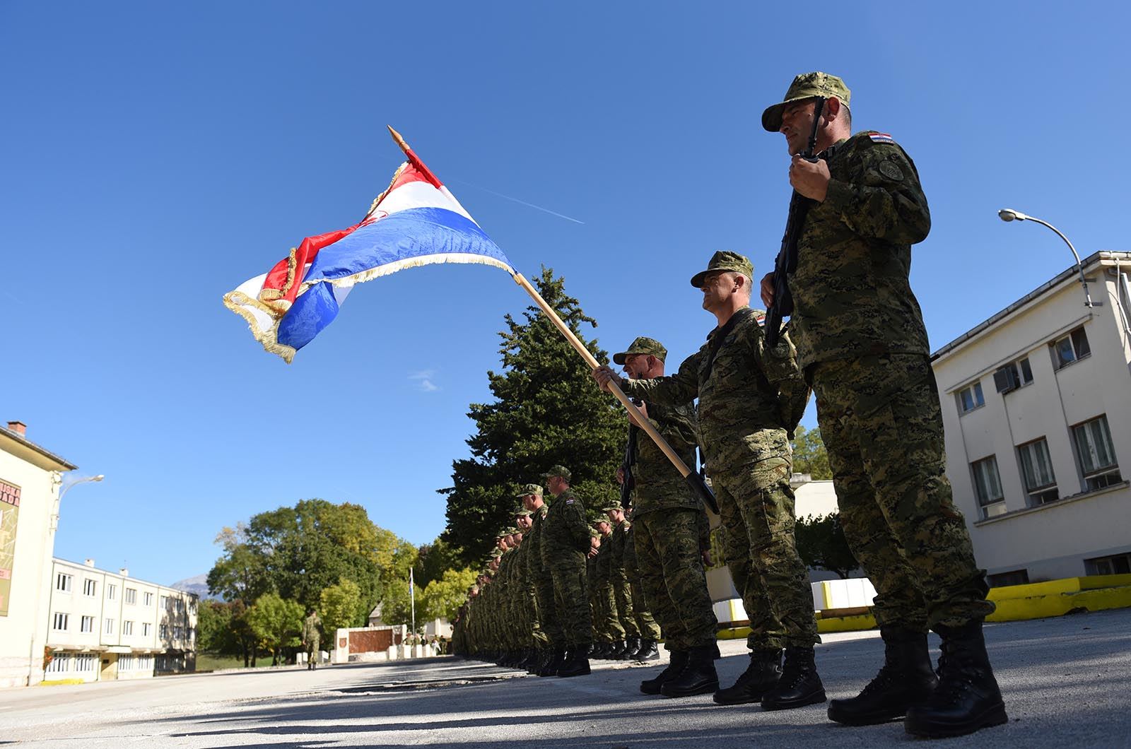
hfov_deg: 73.8
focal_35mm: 24
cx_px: 566
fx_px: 752
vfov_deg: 52.9
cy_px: 374
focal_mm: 24
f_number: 2.8
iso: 200
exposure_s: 1/2000
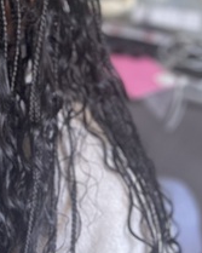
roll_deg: +5.3
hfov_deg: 19.8
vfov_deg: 24.3
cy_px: -29
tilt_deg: -24.2
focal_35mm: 73
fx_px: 546
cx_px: -36
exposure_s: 1/60
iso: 320
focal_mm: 5.1
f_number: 1.6
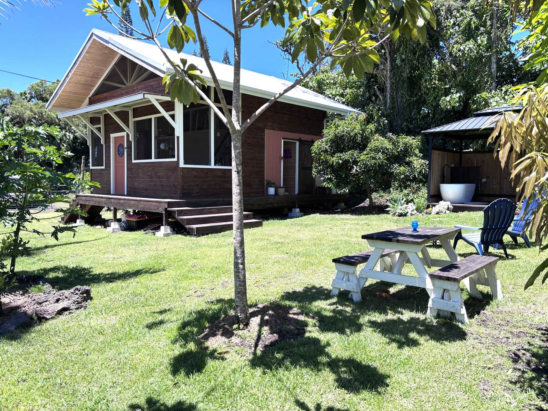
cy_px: 206
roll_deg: -0.5
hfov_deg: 67.3
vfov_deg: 53.1
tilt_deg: -3.1
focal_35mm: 26
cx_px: 274
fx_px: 412
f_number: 1.6
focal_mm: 5.96
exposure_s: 1/1178
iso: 50
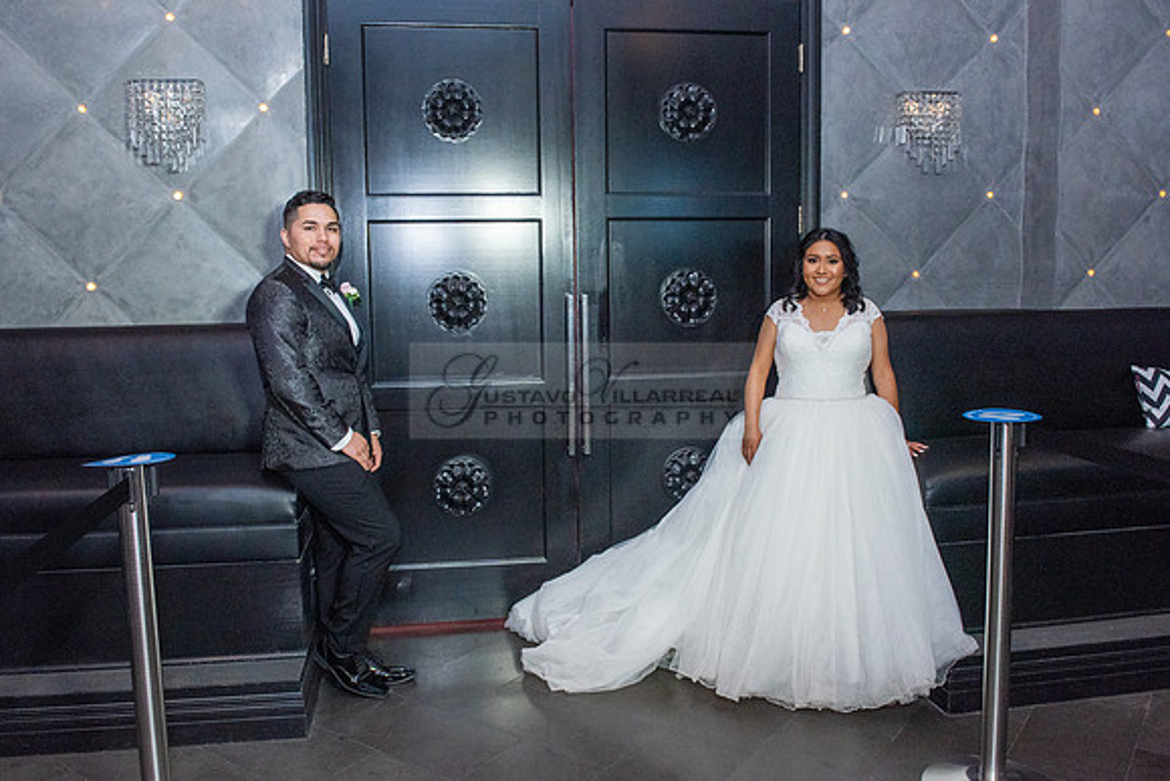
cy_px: 369
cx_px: 576
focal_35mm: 29
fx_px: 945
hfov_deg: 63.5
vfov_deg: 44.9
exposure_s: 1/160
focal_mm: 24
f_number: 4
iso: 1600
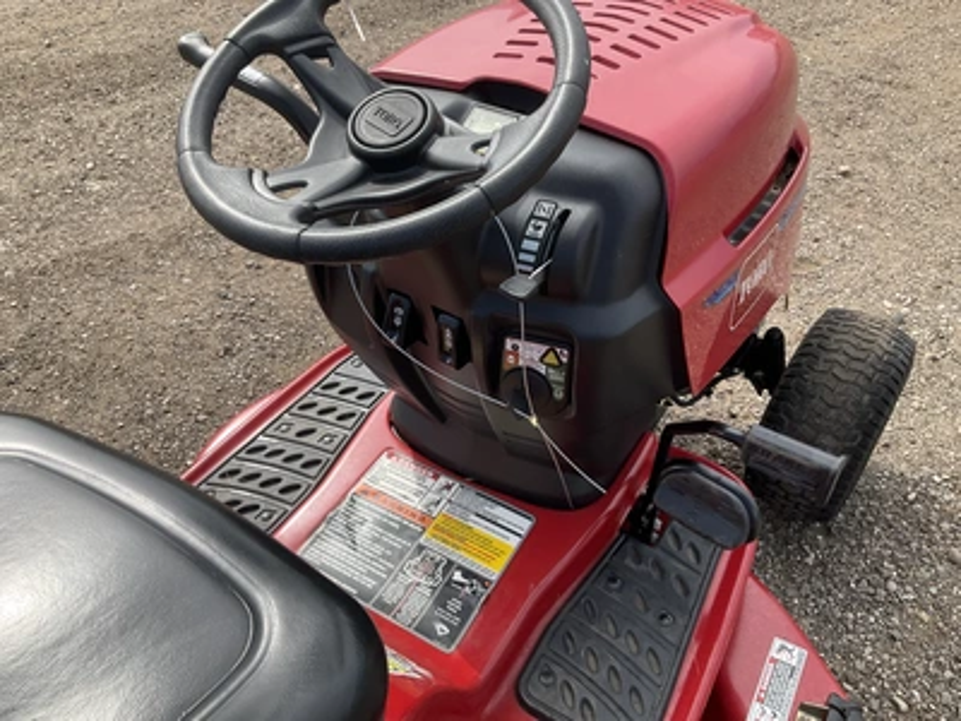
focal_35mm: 29
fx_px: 805
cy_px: 360
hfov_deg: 61.7
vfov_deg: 48.2
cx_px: 480
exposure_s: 1/728
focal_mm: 3
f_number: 1.8
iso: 25
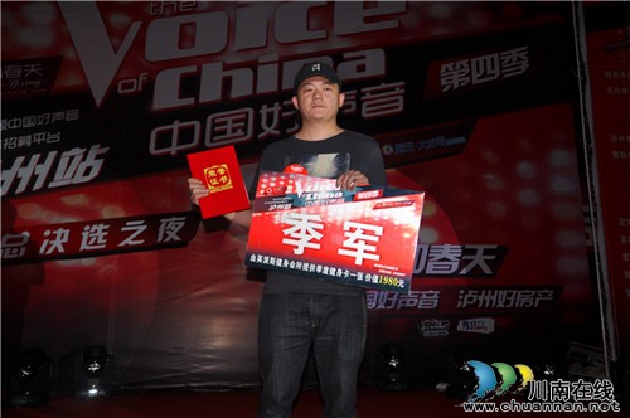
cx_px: 315
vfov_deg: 36.8
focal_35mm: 36
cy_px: 209
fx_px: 629
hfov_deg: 53.2
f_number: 3.8
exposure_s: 1/30
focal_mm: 24
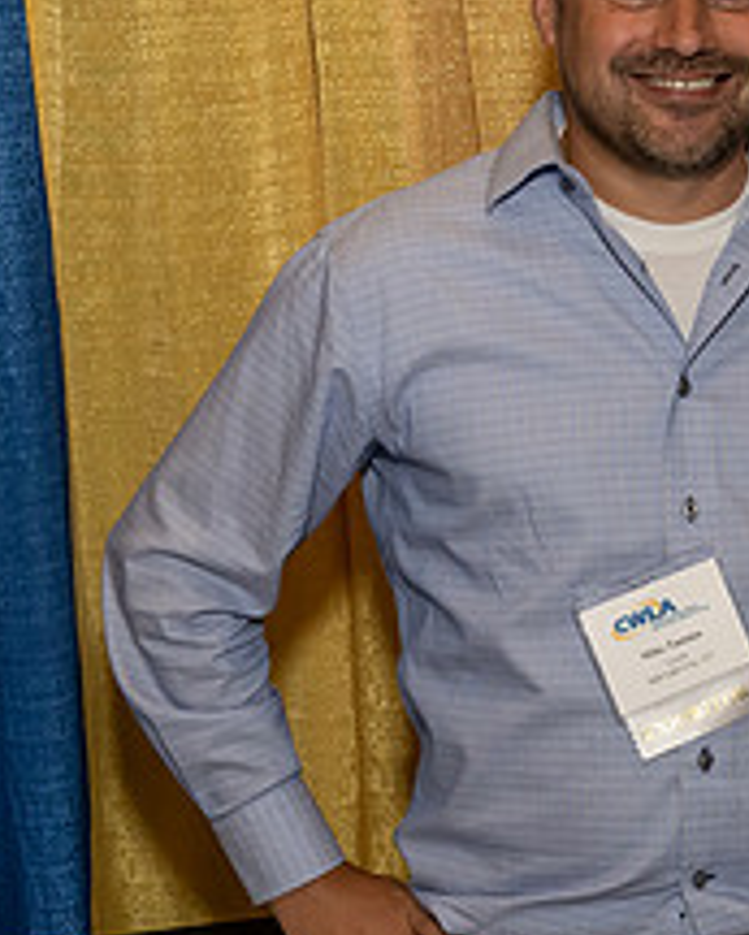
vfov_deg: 17.9
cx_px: 822
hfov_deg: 14.1
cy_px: 482
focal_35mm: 107
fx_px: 2963
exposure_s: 1/125
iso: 1000
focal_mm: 24
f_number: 8
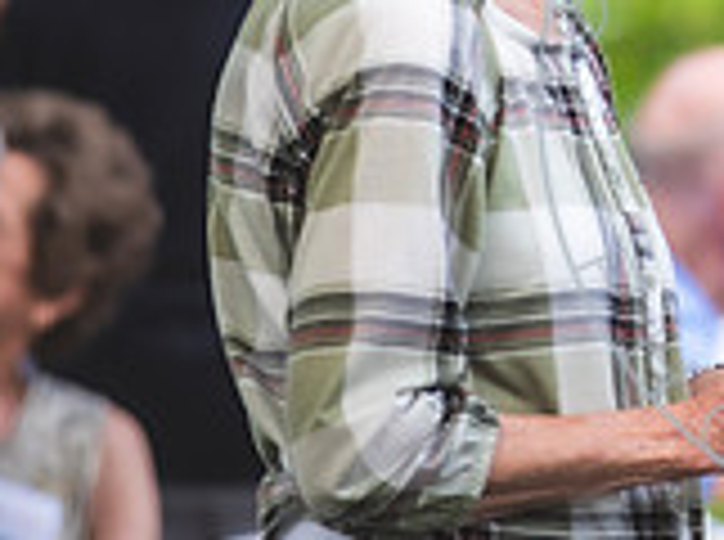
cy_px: -281
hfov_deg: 2.8
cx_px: 1223
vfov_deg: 2.1
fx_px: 14504
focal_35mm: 695
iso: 400
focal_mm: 200
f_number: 2.8
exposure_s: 1/400
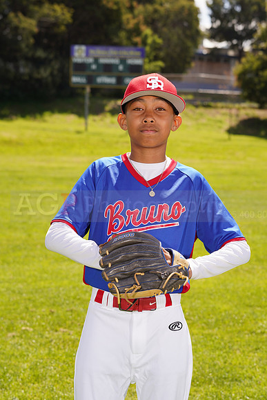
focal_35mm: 100
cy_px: 200
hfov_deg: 13.7
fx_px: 1112
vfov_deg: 20.4
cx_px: 134
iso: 100
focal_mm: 100
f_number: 9
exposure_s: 1/160
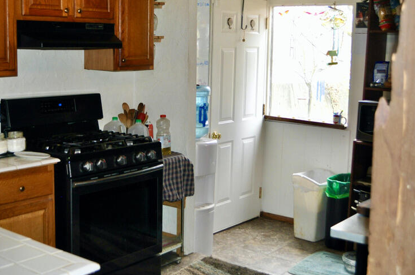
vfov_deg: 27.3
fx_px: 564
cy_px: 101
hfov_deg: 40.0
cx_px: 144
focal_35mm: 49
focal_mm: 22
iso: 800
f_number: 4
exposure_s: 1/60
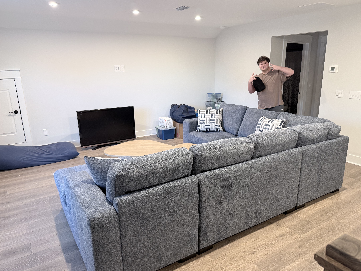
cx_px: 185
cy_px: 137
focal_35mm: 25
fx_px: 261
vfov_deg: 54.9
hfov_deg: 69.4
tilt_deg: -14.0
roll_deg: +0.4
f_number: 1.78
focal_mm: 6.76
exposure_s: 1/60
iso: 200
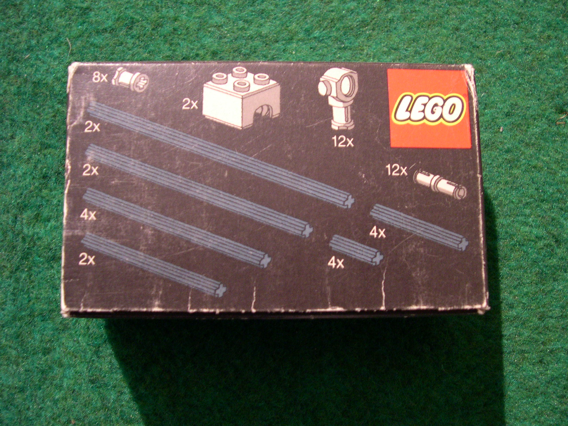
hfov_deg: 49.0
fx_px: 624
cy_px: 213
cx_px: 284
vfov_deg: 37.7
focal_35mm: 38
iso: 394
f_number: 2.8
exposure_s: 1/5.8
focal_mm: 8
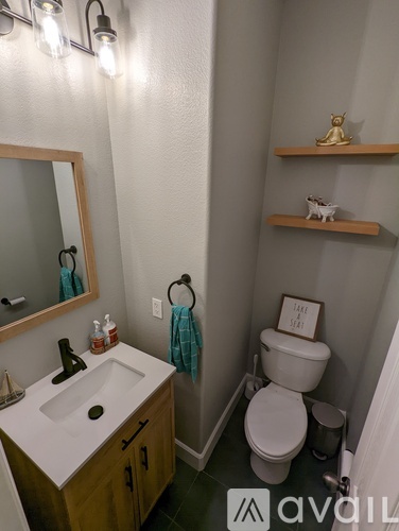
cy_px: 266
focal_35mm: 16
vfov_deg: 94.4
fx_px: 245
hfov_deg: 78.2
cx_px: 200
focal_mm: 2.35
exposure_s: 1/120
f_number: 2.2
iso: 51
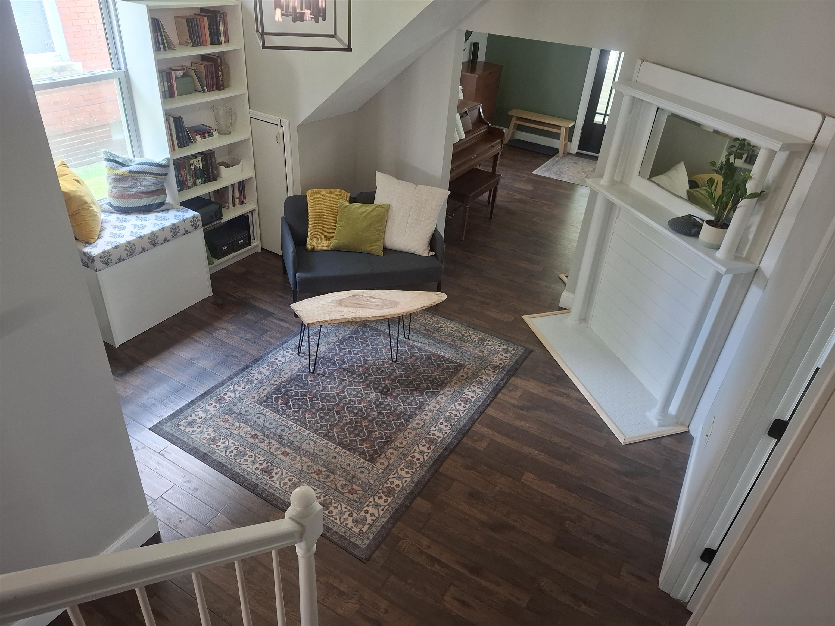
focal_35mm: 23
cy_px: 313
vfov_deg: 58.9
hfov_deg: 73.9
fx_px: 555
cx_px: 418
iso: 320
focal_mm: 5.54
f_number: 1.8
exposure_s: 1/60
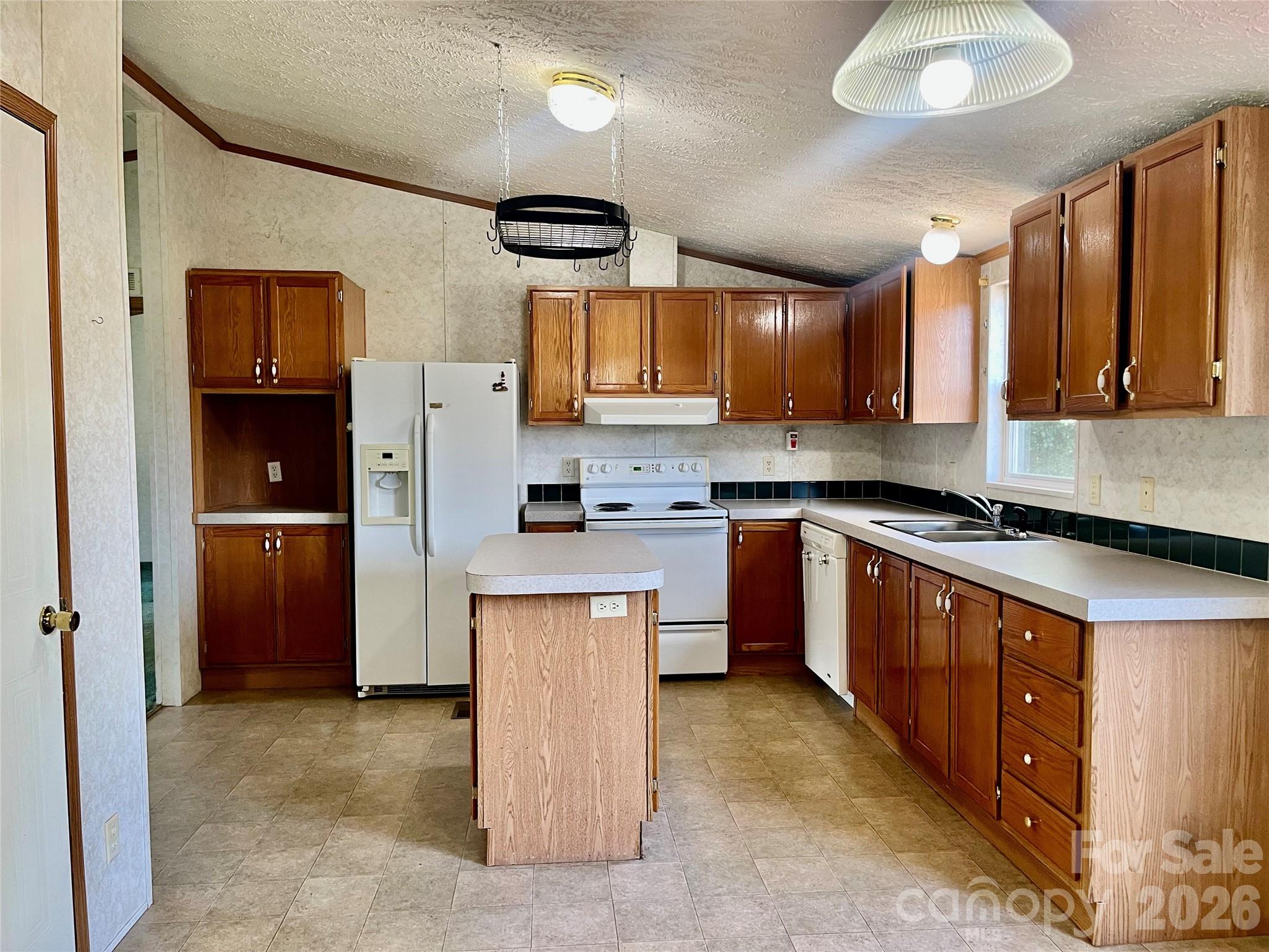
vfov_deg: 53.1
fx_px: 953
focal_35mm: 26
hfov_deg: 67.3
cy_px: 476
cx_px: 634
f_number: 1.6
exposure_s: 1/60
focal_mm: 5.1
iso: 100
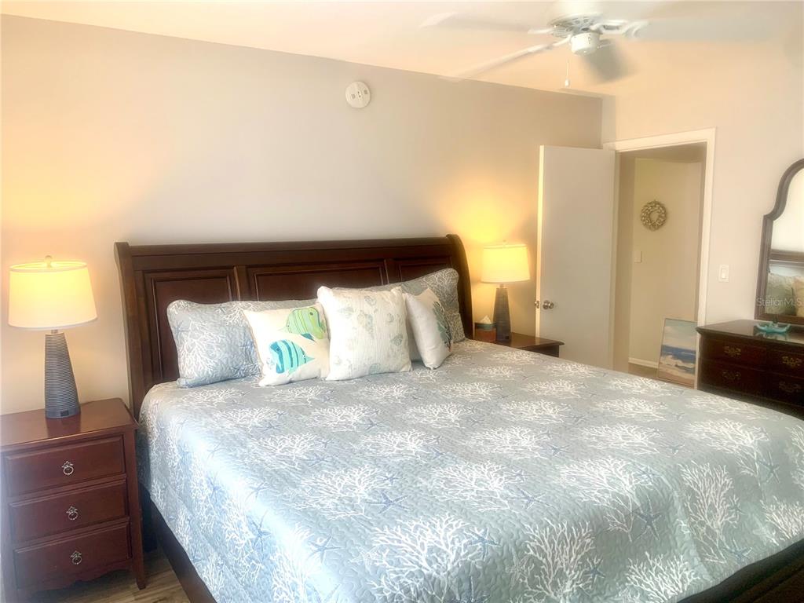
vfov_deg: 53.1
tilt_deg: -7.2
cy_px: 302
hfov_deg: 67.3
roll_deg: +1.1
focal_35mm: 26
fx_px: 604
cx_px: 402
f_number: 1.8
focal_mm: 4.25
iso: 50
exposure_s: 1/60
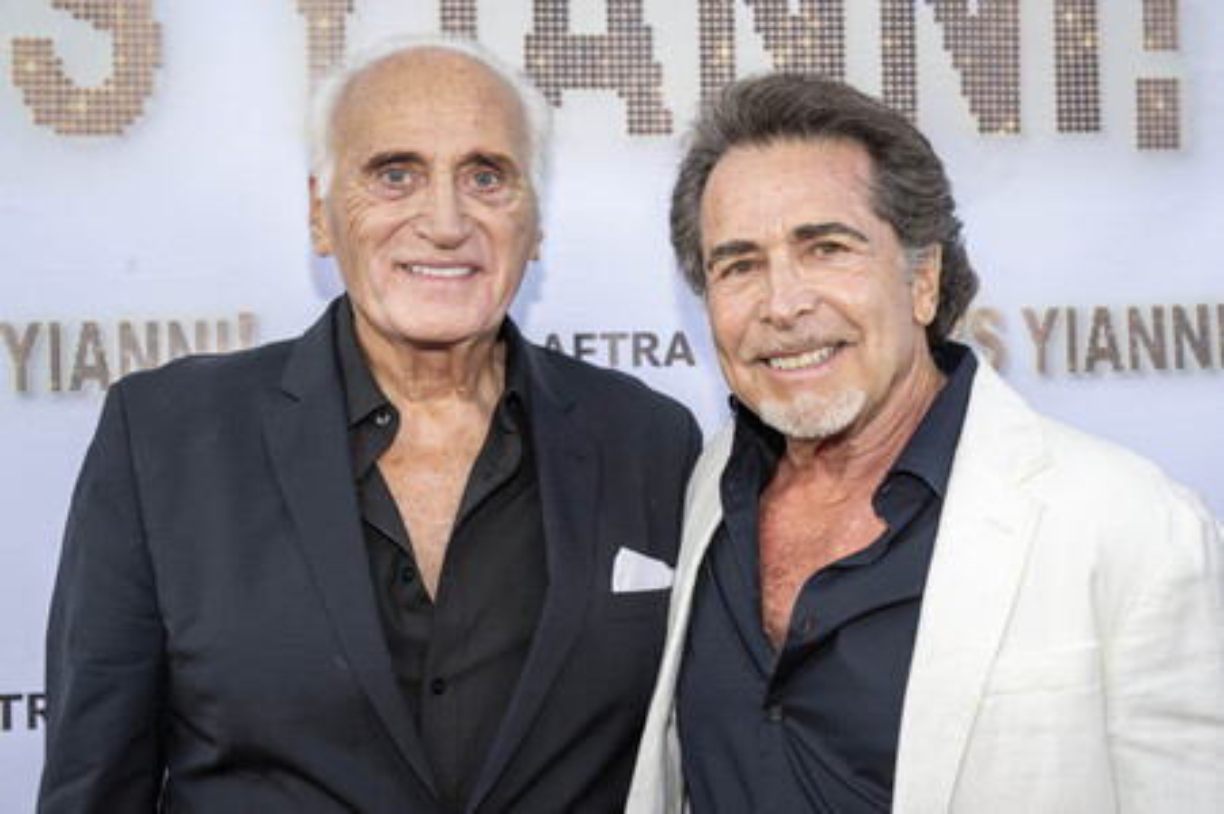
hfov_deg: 38.2
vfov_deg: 26.0
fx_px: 1767
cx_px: 612
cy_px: 407
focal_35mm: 52
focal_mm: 52
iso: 400
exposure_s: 1/160
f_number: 6.3
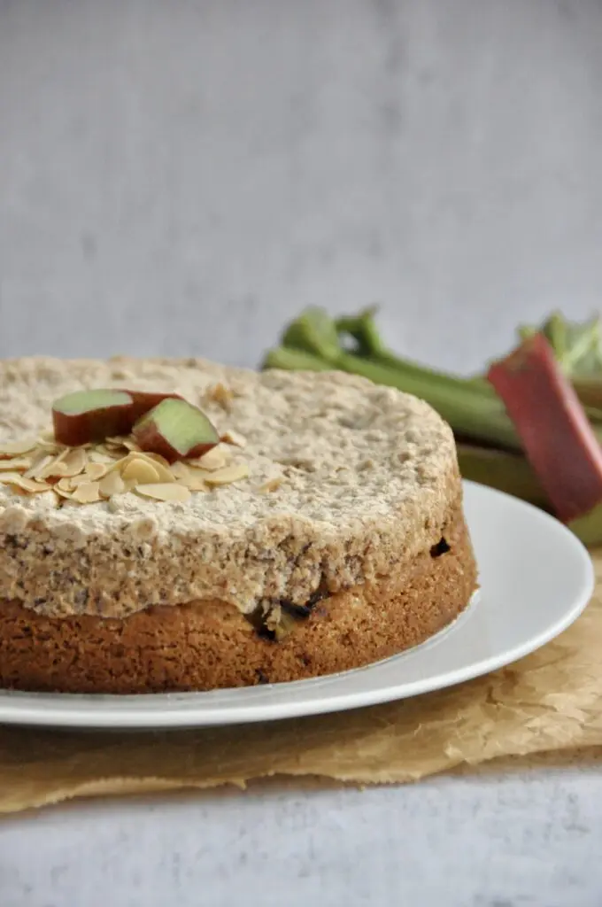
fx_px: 4527
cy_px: 454
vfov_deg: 11.4
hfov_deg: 7.6
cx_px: 301
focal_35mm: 180
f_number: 5.3
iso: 3200
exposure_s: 1/100
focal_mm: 120
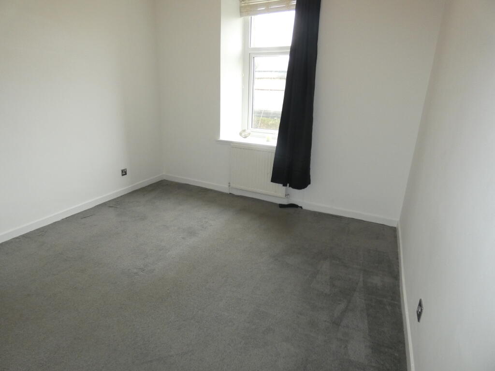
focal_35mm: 20
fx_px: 286
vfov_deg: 66.0
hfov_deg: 81.7
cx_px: 248
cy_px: 186
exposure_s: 1/60
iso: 250
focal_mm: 3.6
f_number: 2.8
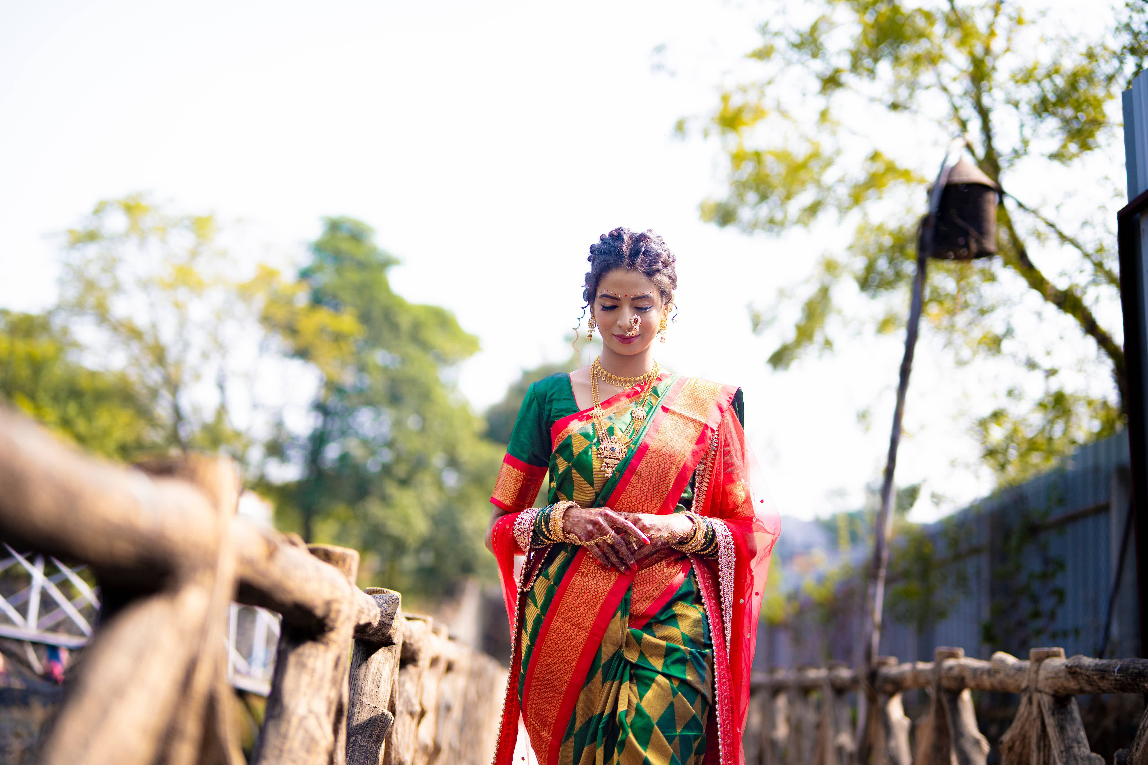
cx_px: 574
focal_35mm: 50
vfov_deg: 27.0
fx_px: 1594
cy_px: 382
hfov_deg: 39.6
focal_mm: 50
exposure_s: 1/2500
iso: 100
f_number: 1.4
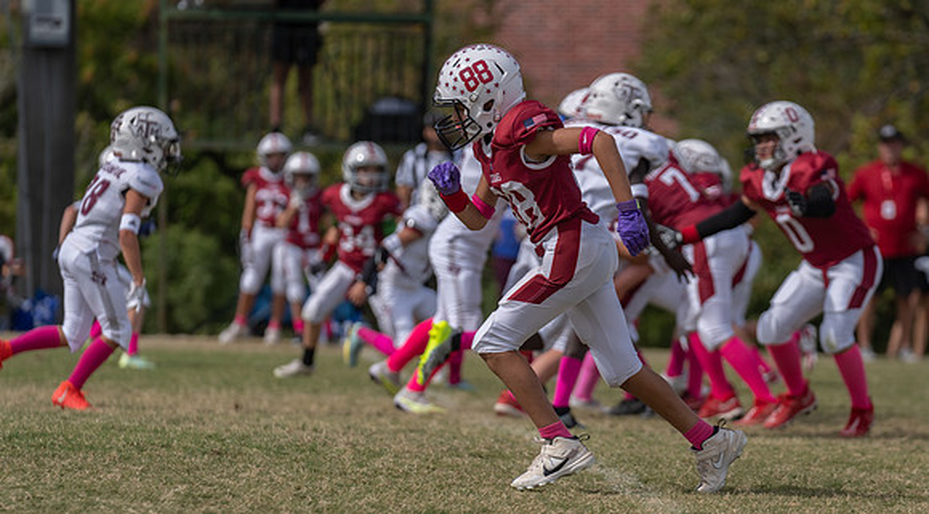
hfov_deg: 8.0
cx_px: 510
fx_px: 6653
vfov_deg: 4.4
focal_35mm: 271
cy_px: 282
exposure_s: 1/2000
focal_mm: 200
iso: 100
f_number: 3.5
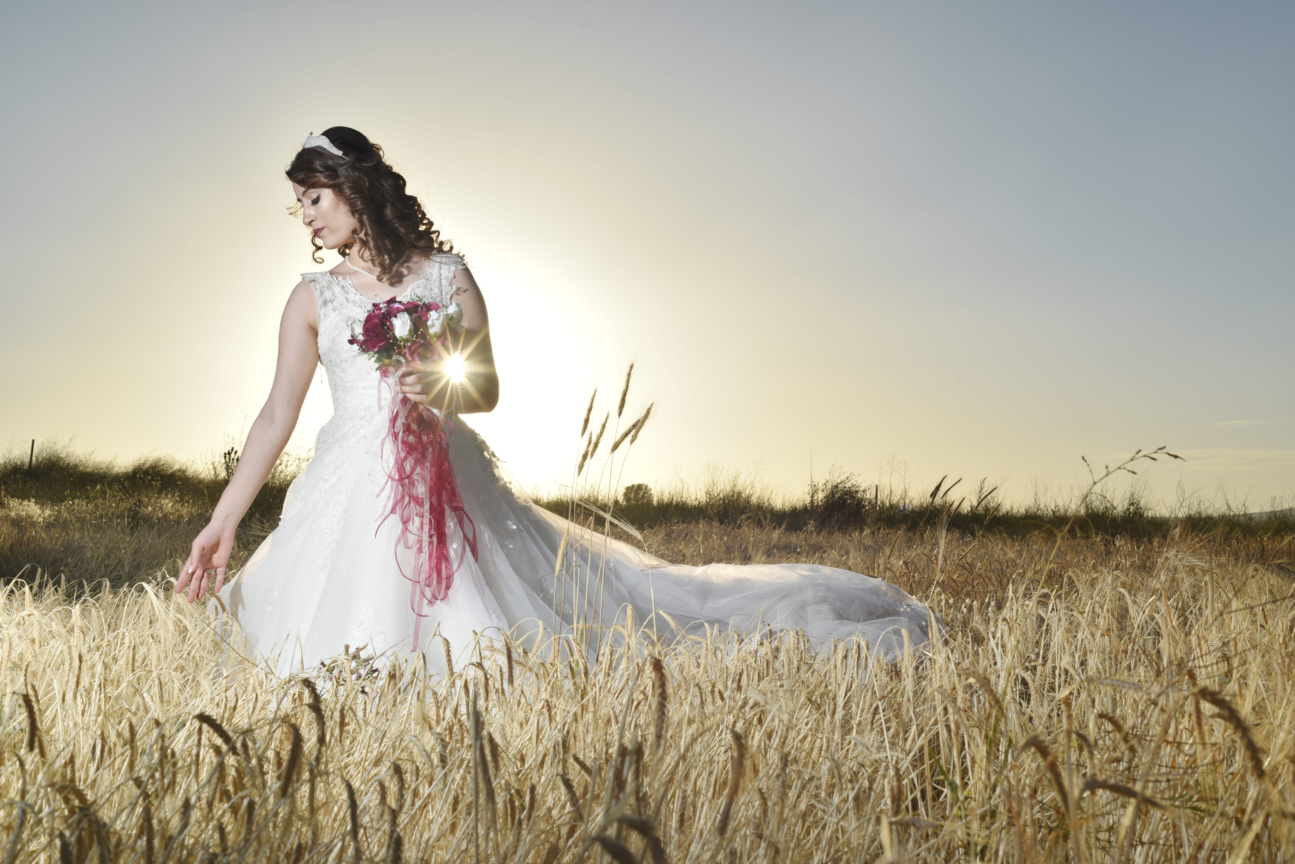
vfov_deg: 27.0
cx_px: 648
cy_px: 432
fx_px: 1799
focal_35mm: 50
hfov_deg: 39.6
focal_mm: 50
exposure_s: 1/250
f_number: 11
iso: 100
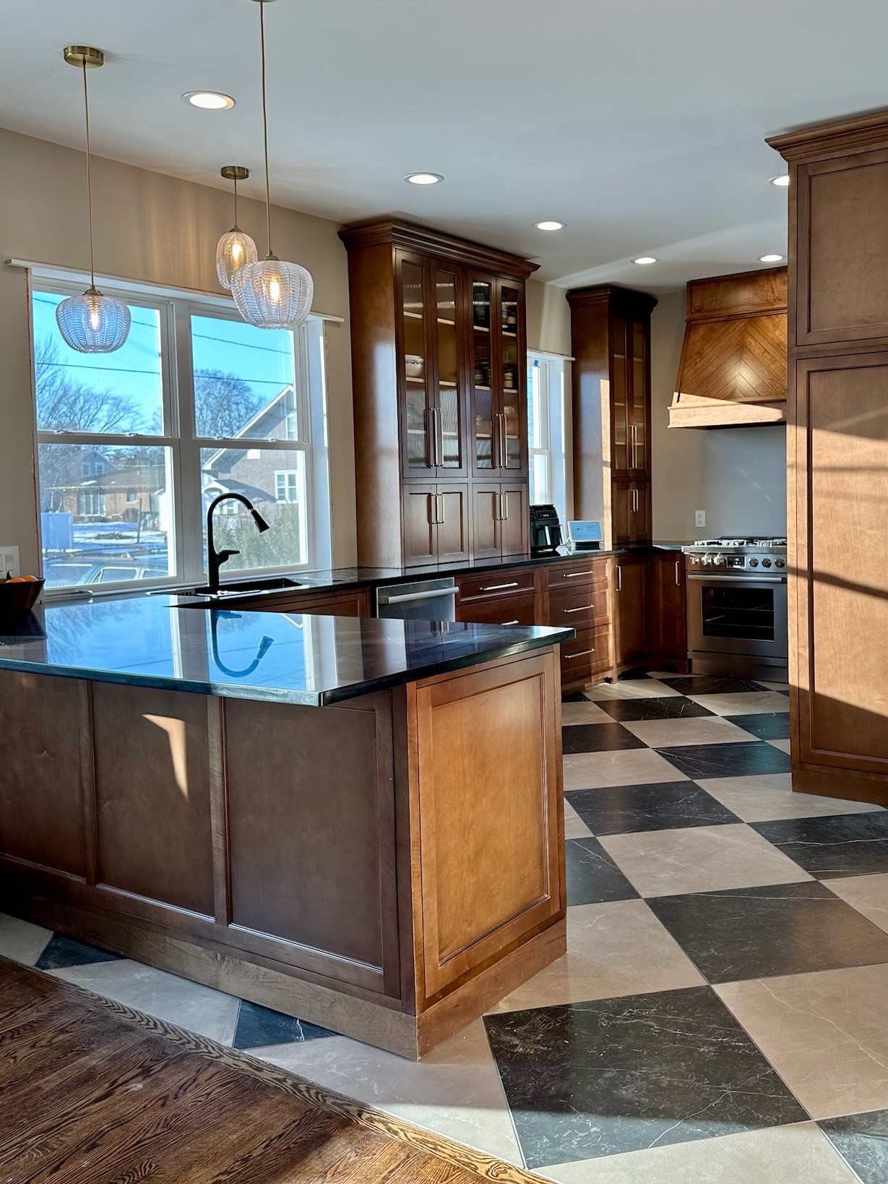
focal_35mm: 30
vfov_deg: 59.8
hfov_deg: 46.5
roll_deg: +0.1
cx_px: 544
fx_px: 1026
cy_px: 520
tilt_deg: -1.8
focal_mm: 6.86
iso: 80
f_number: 1.78
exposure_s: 1/234
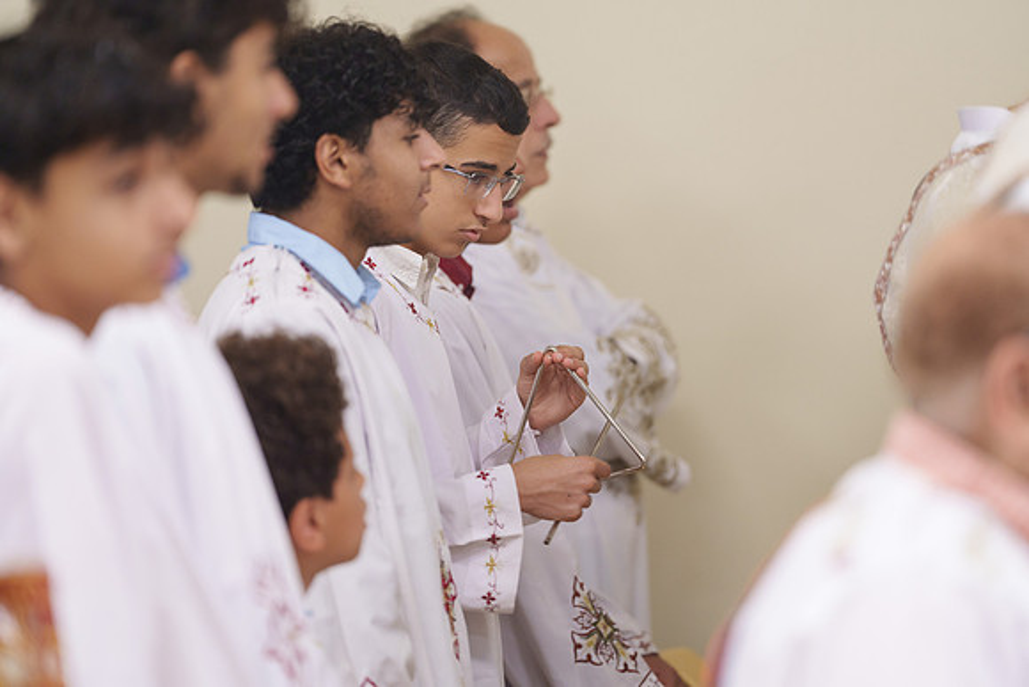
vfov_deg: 6.9
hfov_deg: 10.3
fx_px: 5718
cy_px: 344
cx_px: 514
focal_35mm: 200
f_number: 2.8
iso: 1600
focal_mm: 200
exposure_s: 1/160
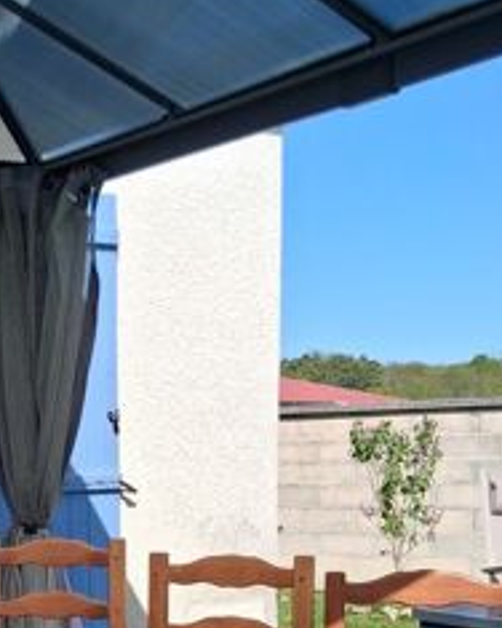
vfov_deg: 26.2
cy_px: 615
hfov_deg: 21.6
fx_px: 1281
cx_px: 43
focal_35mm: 69
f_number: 1.8
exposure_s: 1/751
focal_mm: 3.98
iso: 25
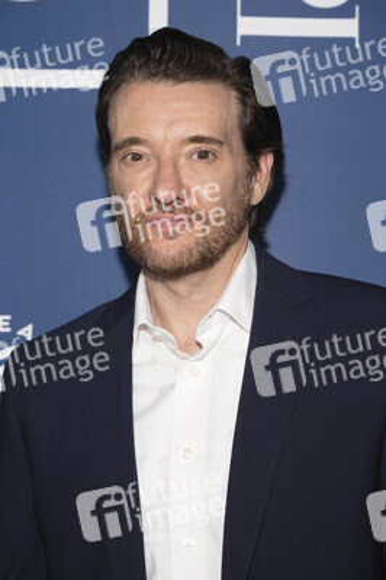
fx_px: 1240
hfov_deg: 17.7
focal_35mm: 77
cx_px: 193
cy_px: 290
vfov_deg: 26.3
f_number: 5.6
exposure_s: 1/200
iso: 800
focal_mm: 77
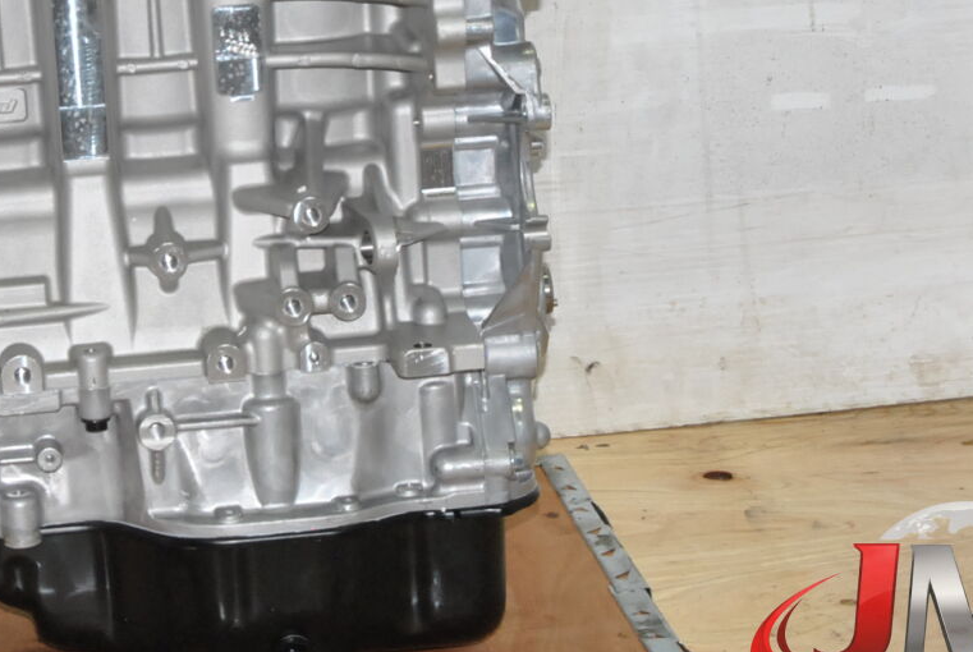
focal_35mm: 145
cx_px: 208
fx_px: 3925
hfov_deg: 14.1
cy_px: 80
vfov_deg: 9.5
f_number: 14
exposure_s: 1/200
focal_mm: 46
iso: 800
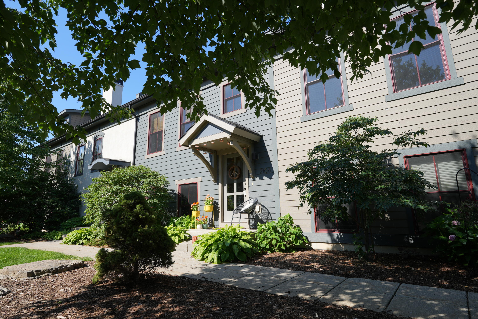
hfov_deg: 84.0
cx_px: 239
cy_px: 160
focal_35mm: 20
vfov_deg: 61.9
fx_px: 266
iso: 100
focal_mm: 20
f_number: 5
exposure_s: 1/320
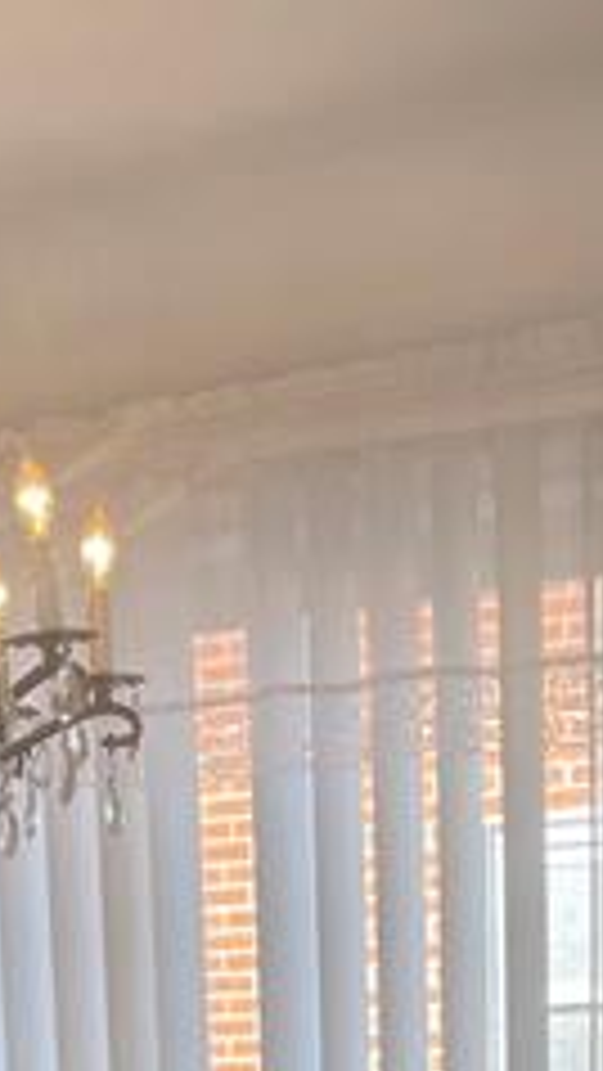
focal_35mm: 88
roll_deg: +1.4
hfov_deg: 13.7
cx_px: 144
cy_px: 1544
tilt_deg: -10.9
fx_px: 2500
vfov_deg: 21.0
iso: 32
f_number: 1.6
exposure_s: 1/120
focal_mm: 5.1
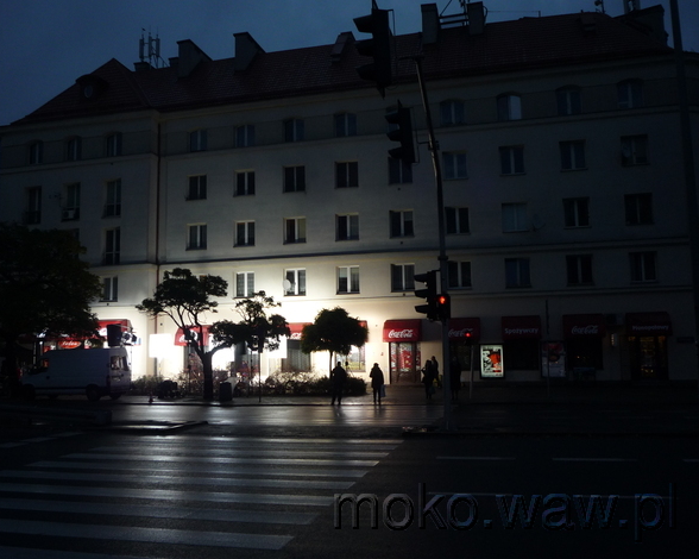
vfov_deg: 43.3
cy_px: 282
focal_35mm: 34
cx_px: 320
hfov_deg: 52.8
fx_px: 703
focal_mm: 5.2
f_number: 3.3
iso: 100
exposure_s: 1/60
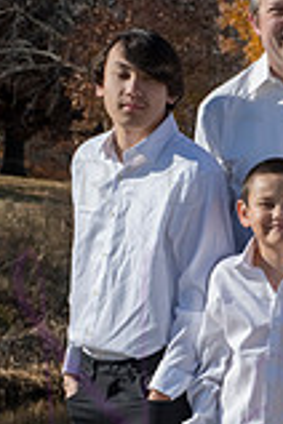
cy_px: 277
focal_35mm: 226
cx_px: 339
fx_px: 2665
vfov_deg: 9.1
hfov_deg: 6.0
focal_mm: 80
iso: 400
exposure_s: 1/800
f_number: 10
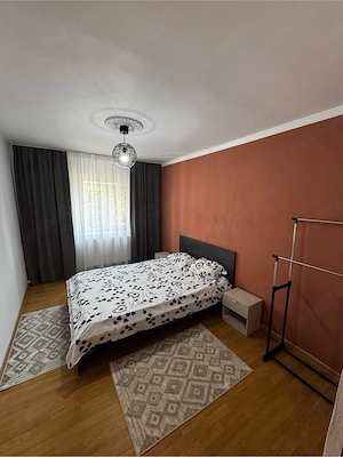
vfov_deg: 102.1
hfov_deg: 85.7
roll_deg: -1.4
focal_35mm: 14
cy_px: 228
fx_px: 185
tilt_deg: -9.5
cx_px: 172
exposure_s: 1/83
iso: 320
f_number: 2.2
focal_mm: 2.22
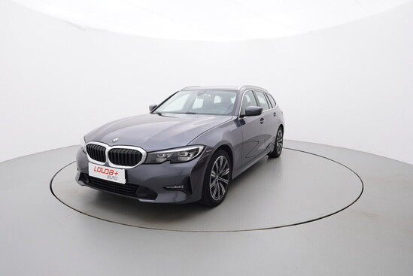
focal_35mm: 22
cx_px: 206
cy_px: 138
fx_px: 258
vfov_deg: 56.2
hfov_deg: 77.3
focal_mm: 15
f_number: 5
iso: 200
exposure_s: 1/80
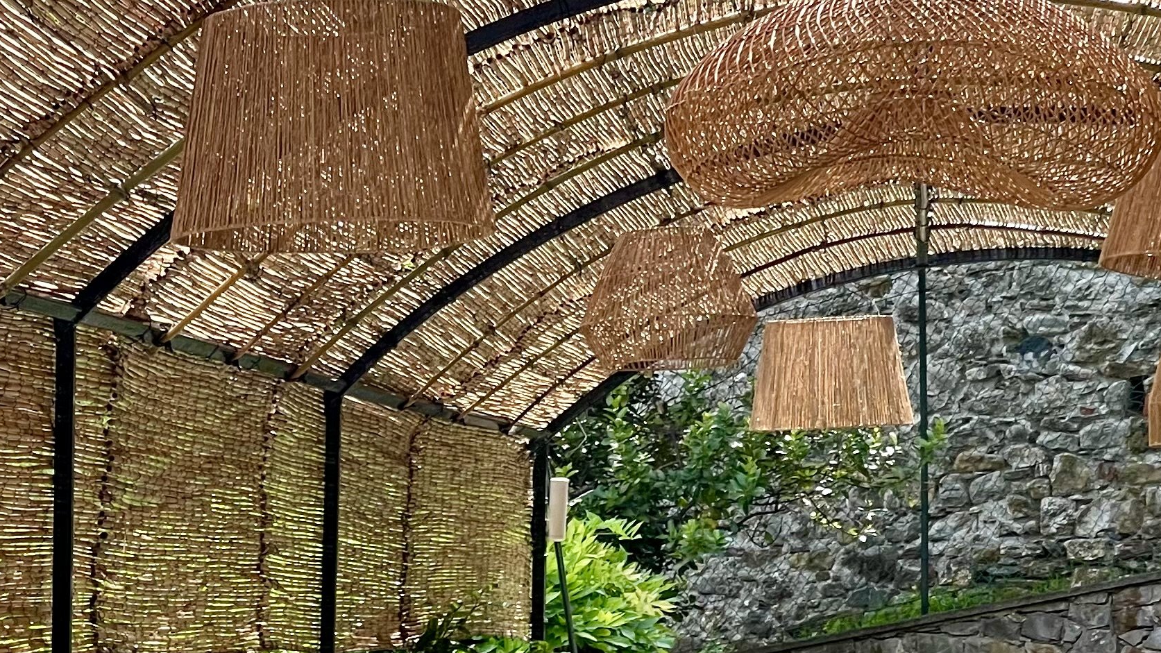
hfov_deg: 12.6
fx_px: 5172
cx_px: -40
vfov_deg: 7.1
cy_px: 882
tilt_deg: -4.2
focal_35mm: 168
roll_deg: -2.5
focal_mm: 7.5
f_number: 2.2
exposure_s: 1/243
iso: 20
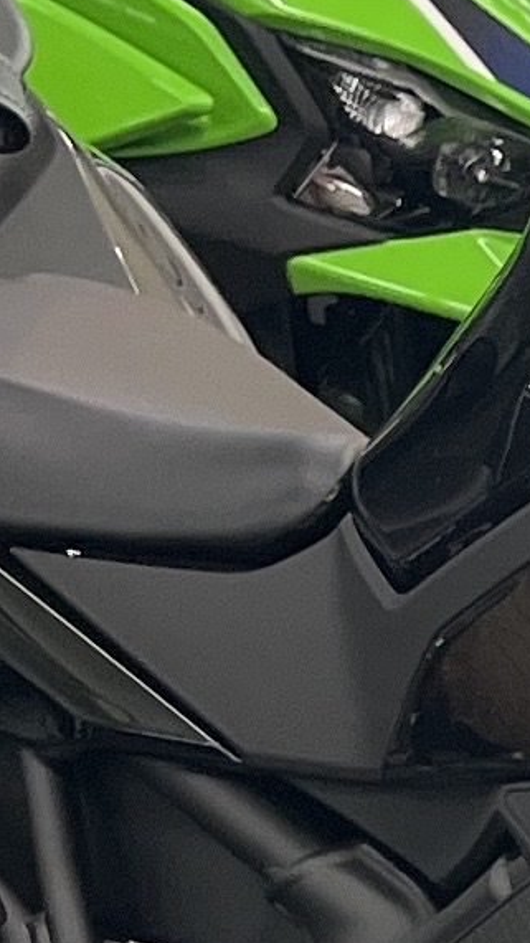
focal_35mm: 200
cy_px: 1572
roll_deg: -2.2
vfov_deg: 10.3
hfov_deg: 5.6
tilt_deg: -21.5
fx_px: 4999
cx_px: 1767
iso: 80
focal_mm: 5.1
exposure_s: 1/120
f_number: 1.6
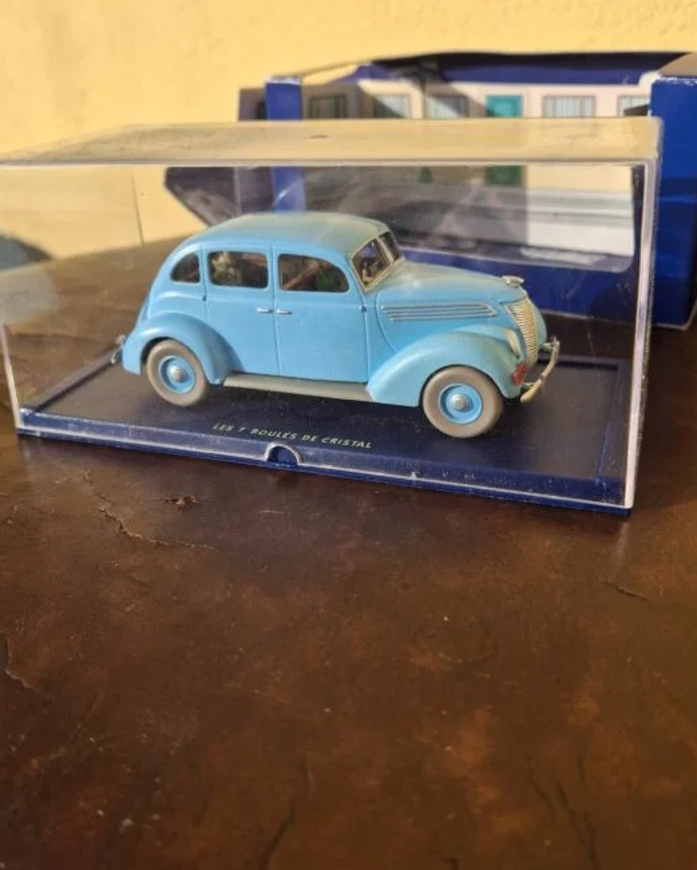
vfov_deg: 58.7
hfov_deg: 48.5
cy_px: 460
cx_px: 340
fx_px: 773
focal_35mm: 30
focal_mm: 4.69
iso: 25
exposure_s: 1/1167
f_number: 1.8
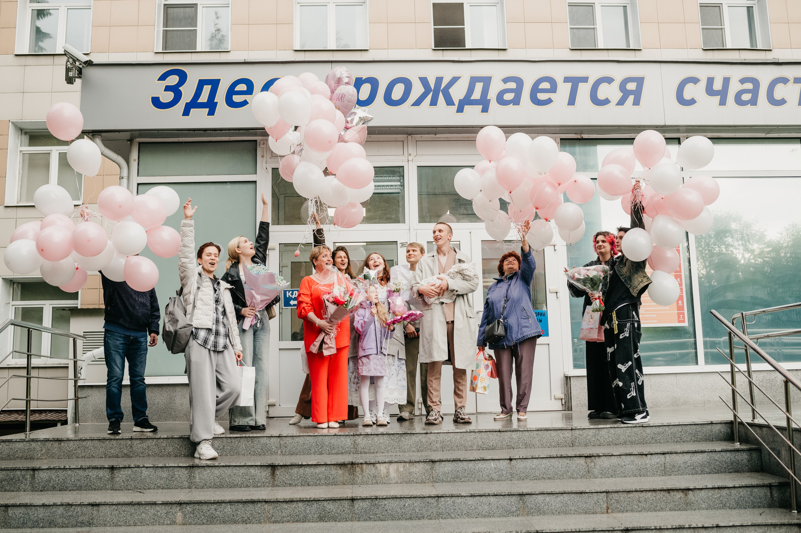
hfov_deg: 53.5
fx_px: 794
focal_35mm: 36
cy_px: 261
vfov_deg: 37.1
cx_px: 393
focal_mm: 35
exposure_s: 1/400
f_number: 4
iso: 800
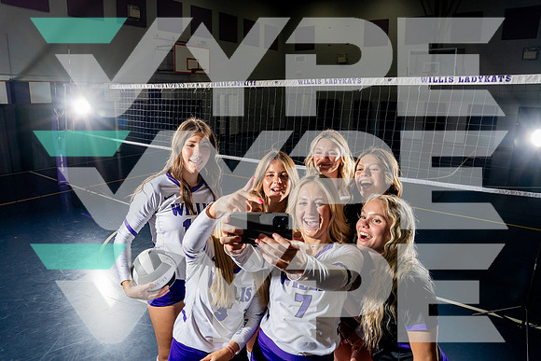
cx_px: 270
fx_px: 361
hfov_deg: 73.7
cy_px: 180
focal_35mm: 24
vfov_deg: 53.2
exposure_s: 1/250
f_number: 8
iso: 500
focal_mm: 24
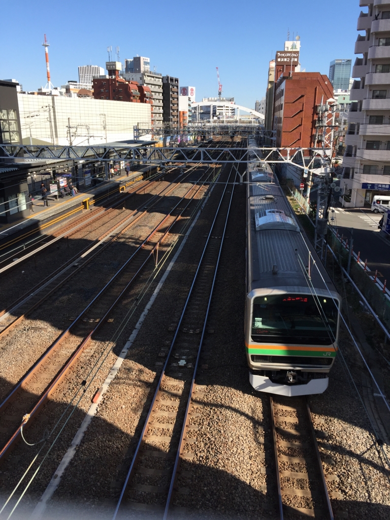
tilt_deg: -17.5
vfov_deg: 61.7
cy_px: 260
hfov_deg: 48.2
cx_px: 195
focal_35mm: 29
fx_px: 436
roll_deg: -0.9
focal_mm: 4.15
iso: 32
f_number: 2.2
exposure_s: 1/1199
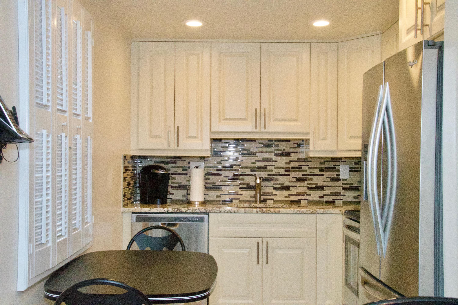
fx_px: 515
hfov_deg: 47.9
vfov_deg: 33.0
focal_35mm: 40
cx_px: 229
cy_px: 152
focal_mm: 27
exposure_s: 1/200
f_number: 22
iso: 25600
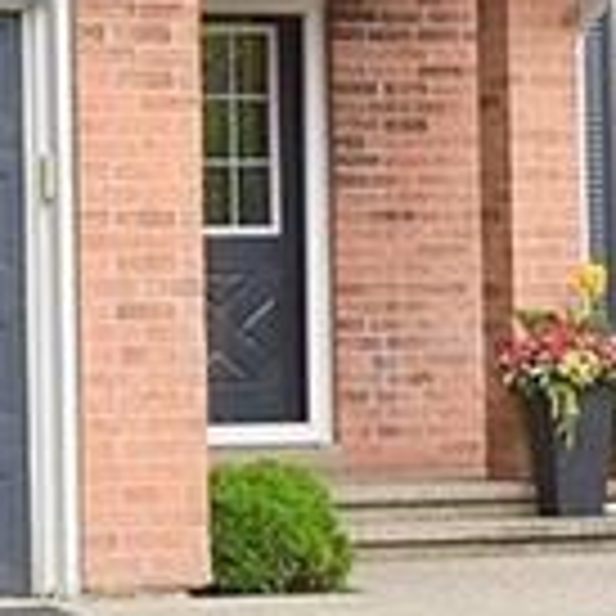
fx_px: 3825
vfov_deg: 9.1
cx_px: 63
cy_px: -31
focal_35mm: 190
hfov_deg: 9.2
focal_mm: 30
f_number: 10
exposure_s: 1/400
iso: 500
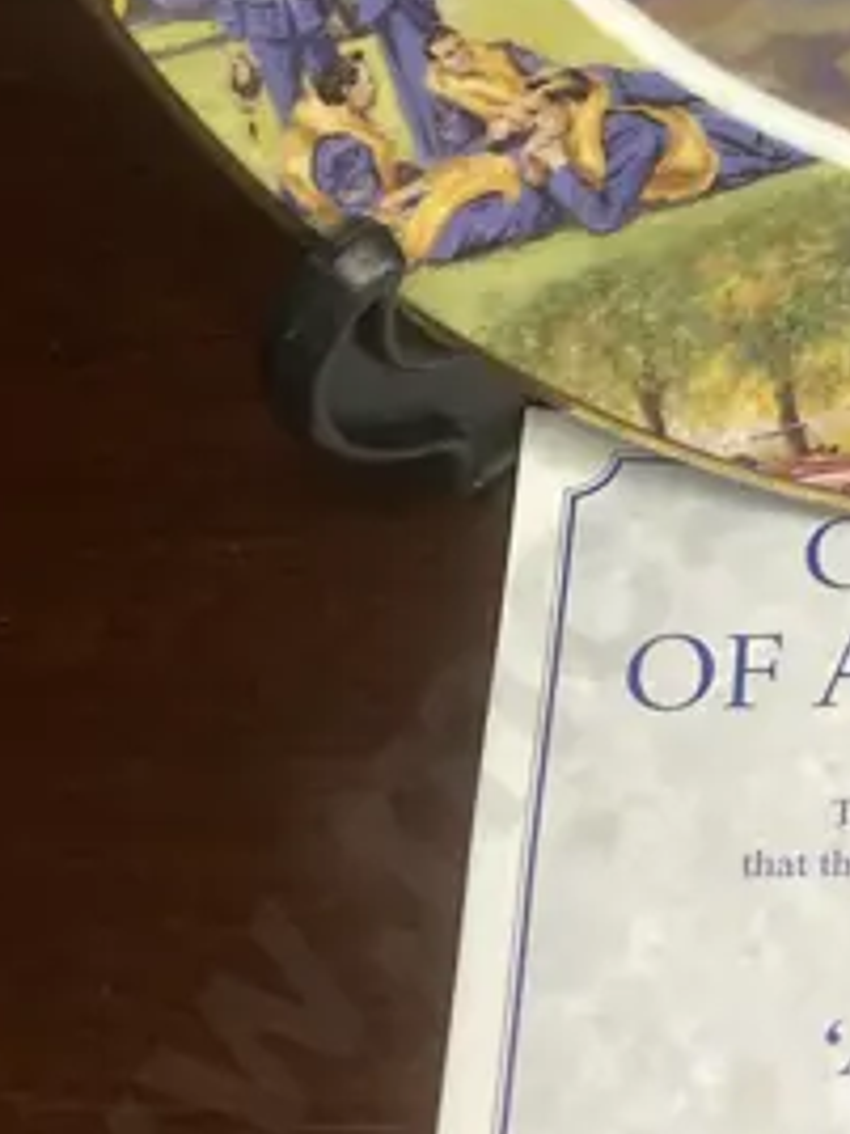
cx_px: 1197
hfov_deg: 13.2
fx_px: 3503
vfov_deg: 17.5
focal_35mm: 107
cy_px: -216
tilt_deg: -42.3
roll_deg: -4.3
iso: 100
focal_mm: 3.99
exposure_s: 1/50
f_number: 1.8
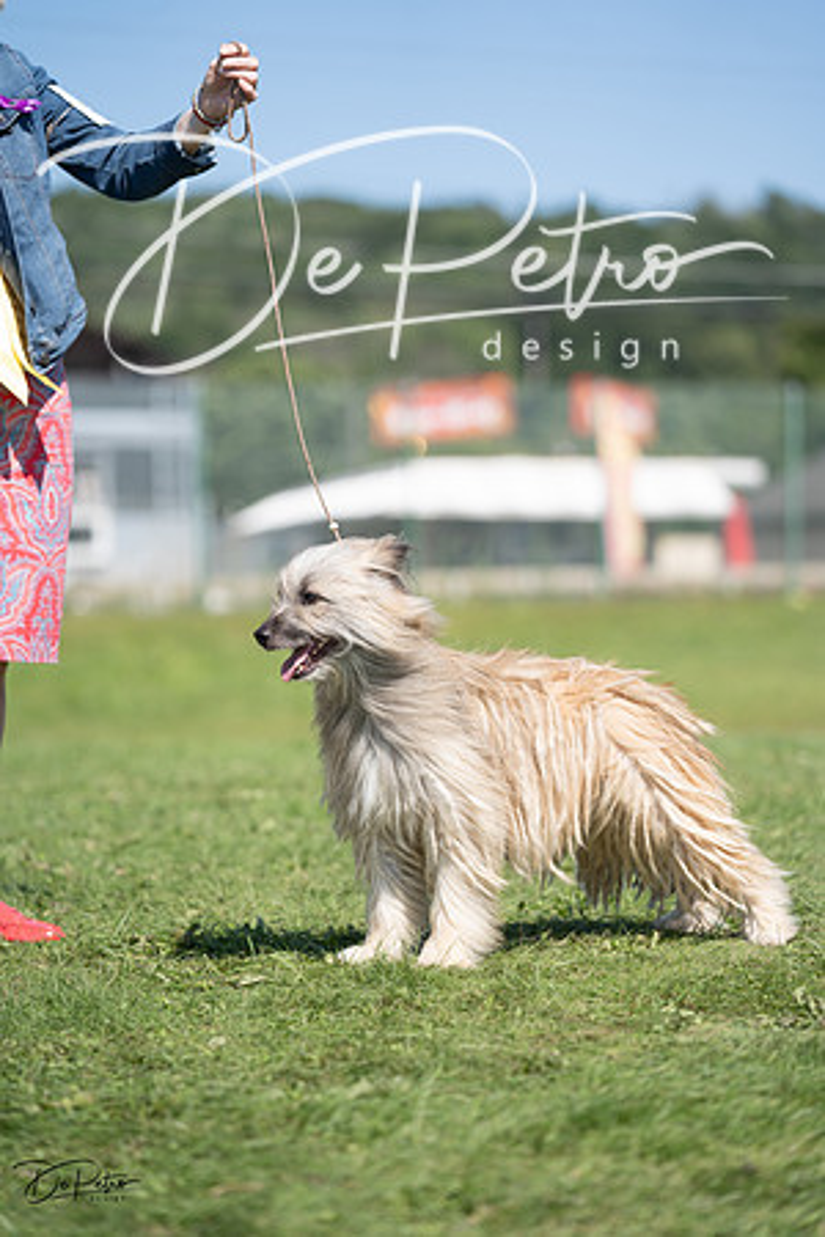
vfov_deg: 18.3
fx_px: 3850
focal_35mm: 112
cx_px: 412
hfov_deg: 12.2
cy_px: 618
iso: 100
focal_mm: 112
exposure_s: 1/1250
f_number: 2.8
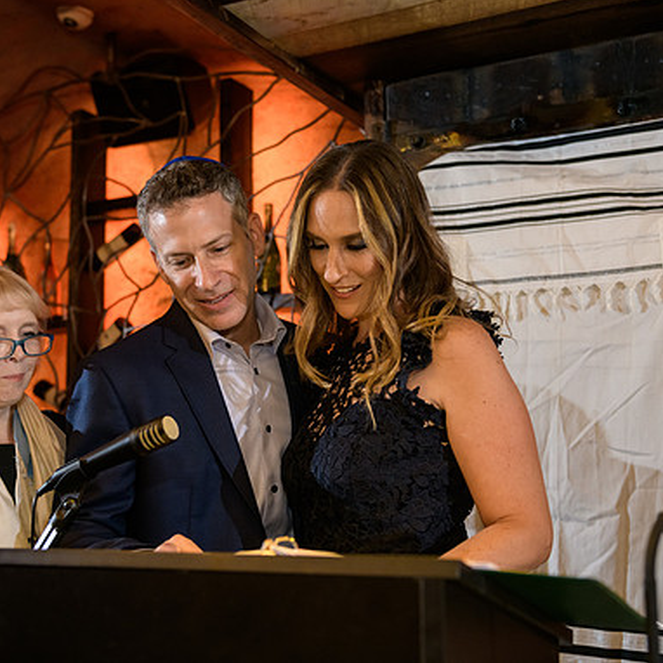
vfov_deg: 34.7
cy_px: 329
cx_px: 319
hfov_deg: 34.7
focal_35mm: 49
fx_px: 1062
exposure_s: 1/125
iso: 1600
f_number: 3.2
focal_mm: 38
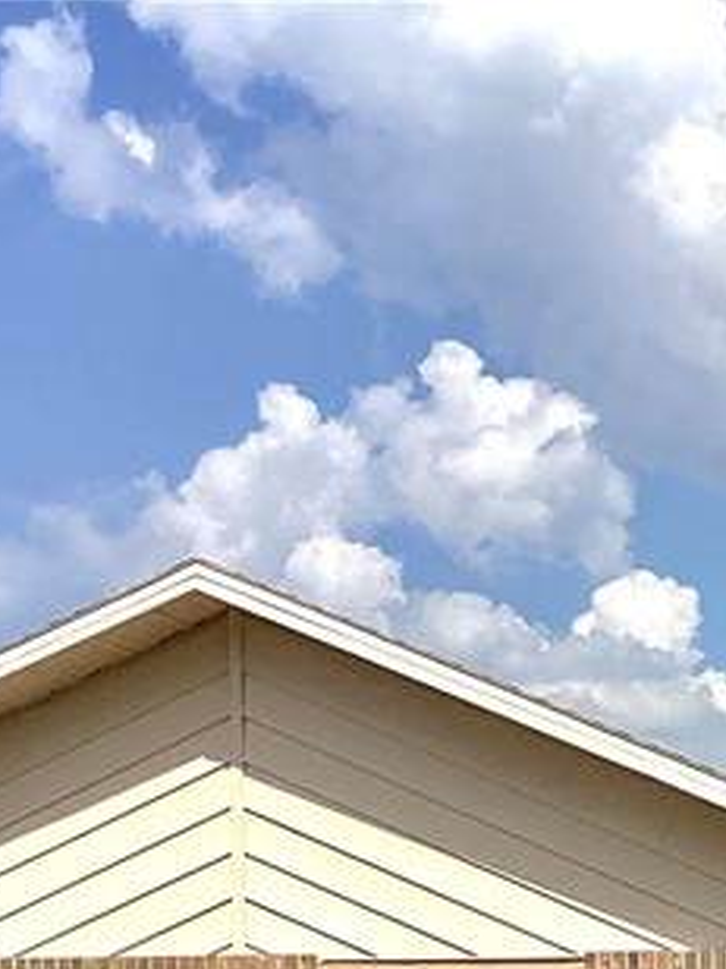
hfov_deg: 13.5
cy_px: 1205
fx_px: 2880
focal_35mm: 103
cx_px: 1081
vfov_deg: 18.0
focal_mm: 3.3
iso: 25
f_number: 2.4
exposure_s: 1/1988
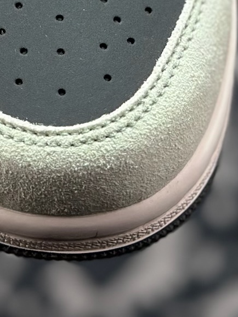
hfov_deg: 8.7
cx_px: 52
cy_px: -238
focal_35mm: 170
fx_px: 1557
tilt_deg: -56.7
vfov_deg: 10.9
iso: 80
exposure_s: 1/612
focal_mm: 6.86
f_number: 1.78
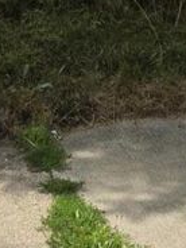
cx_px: 221
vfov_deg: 9.5
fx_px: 1225
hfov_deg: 8.6
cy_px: -450
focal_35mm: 171
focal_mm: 6.3
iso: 80
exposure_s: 1/6574
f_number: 1.7
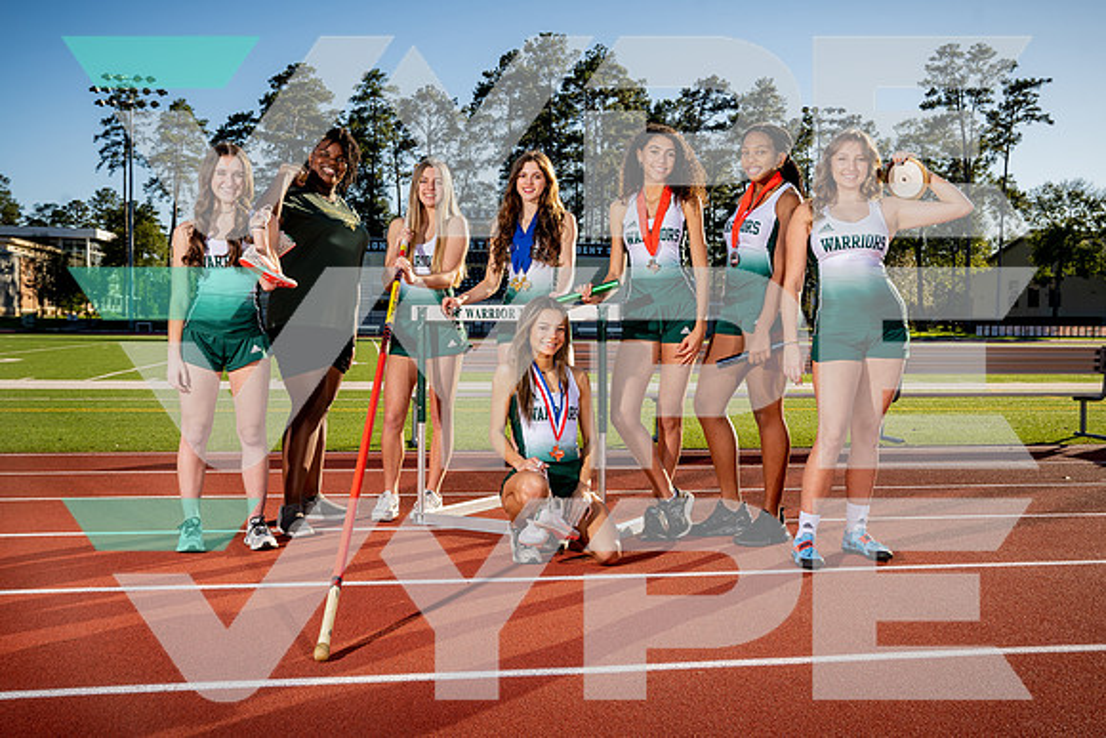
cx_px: 558
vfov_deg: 37.8
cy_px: 342
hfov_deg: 54.3
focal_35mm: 35
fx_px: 1077
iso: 100
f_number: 8
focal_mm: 32
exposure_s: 1/250
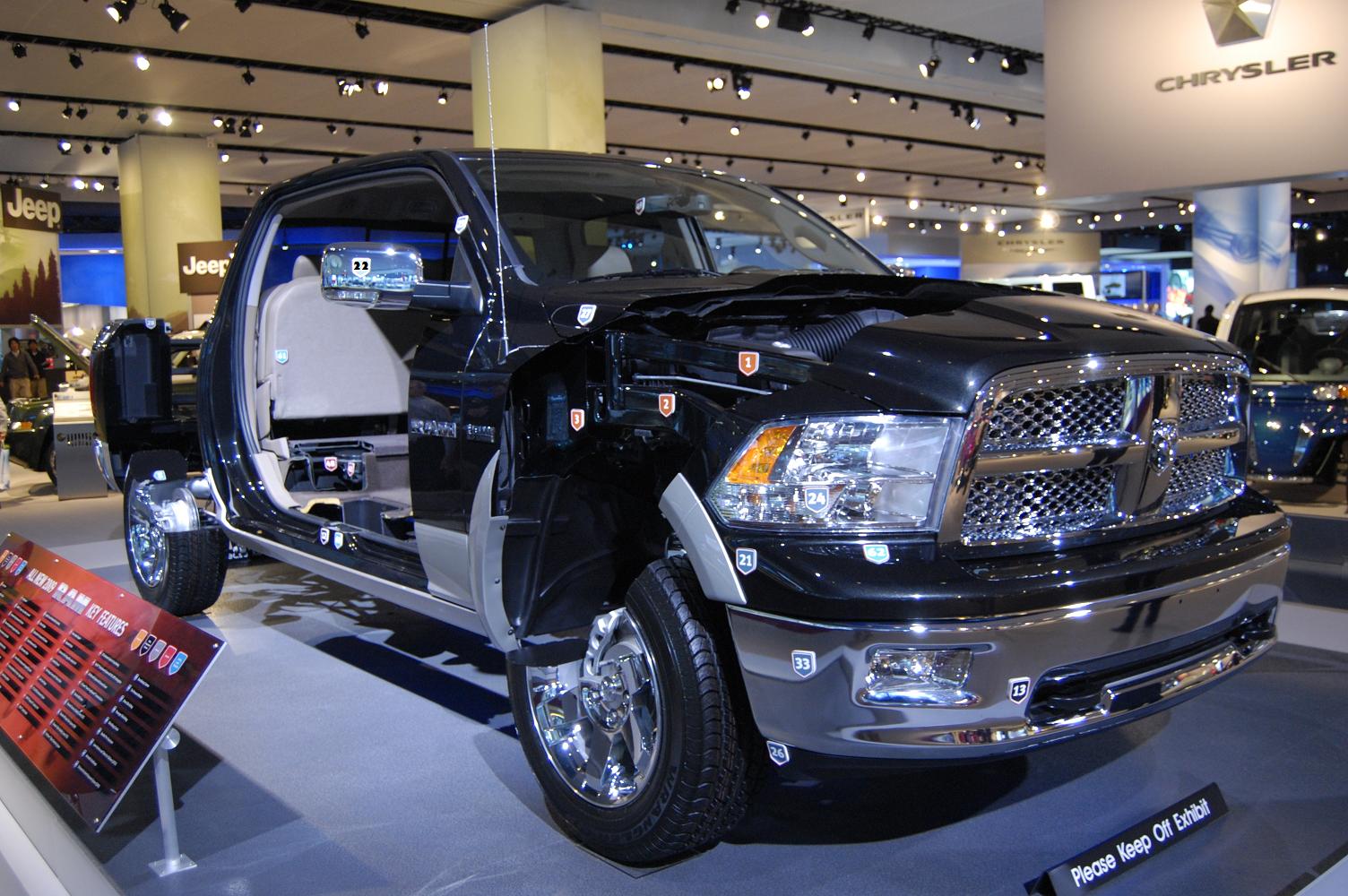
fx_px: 1235
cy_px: 448
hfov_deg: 57.3
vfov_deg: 39.9
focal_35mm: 33
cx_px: 674
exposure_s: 1/125
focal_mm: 22
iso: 800
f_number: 3.8
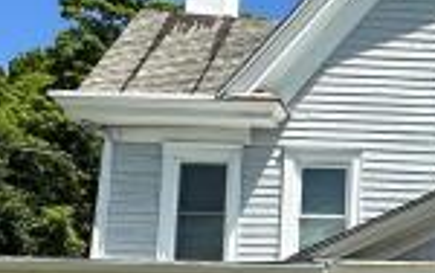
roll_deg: -0.1
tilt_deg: +8.0
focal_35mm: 71
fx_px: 842
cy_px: 395
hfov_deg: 25.0
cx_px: 568
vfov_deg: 16.9
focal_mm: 2.22
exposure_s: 1/1715
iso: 50
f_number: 2.2
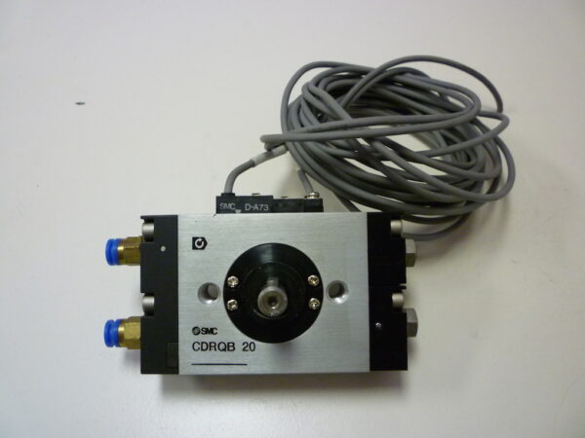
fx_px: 490
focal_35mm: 29
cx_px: 292
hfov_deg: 61.7
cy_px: 219
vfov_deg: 48.2
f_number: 3.3
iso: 400
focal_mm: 5.2
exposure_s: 1/30
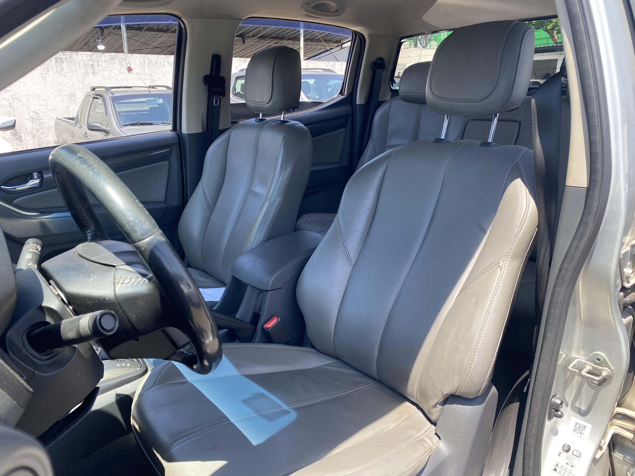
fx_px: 477
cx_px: 318
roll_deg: +1.4
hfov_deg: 67.3
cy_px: 238
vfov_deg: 53.1
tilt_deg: -18.0
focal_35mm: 26
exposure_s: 1/312
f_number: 1.8
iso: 32
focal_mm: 4.25
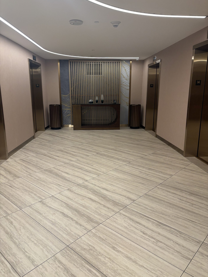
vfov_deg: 67.3
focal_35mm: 26
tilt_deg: -12.8
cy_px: 138
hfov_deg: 53.1
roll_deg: +0.9
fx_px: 208
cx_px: 104
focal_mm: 5.96
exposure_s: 1/65
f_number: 1.6
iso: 125
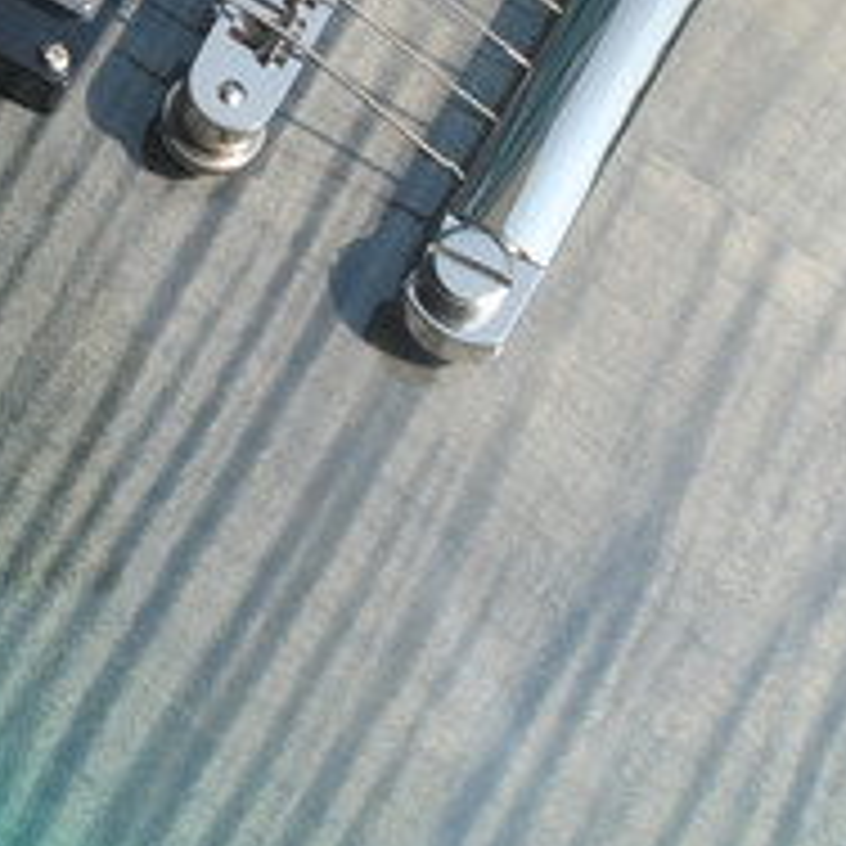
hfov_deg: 8.0
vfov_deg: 8.0
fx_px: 6000
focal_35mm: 217
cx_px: 90
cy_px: 25
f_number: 8
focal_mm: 32
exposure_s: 1/250
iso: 100
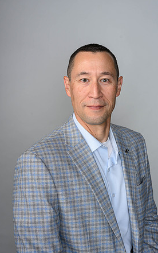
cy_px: 125
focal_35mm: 52
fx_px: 358
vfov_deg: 38.9
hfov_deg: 24.9
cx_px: 82
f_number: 7.1
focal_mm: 50
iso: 250
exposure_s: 1/160
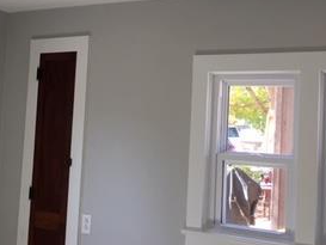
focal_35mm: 68
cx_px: 122
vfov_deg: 21.6
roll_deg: -2.1
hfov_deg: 28.4
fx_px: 641
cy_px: 82
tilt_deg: +3.5
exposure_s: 1/40
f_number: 2.2
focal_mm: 4.15
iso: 32
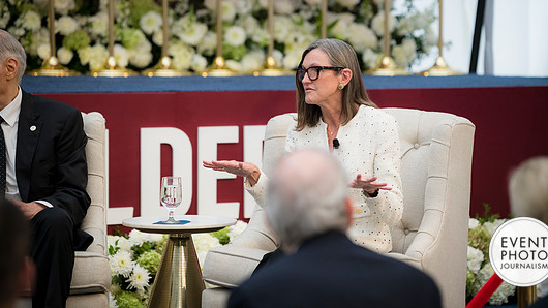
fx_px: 2499
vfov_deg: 7.1
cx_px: 294
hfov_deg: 12.5
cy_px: 120
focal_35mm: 172
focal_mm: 150
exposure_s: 1/320
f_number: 2.8
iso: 250
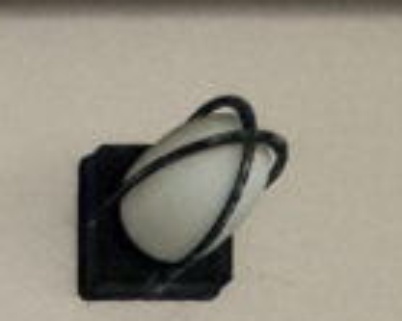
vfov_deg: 9.9
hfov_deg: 12.1
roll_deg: +0.3
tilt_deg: -1.0
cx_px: -717
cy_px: 1053
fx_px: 1201
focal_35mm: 101
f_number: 2.2
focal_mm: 2.22
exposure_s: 1/60
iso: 400
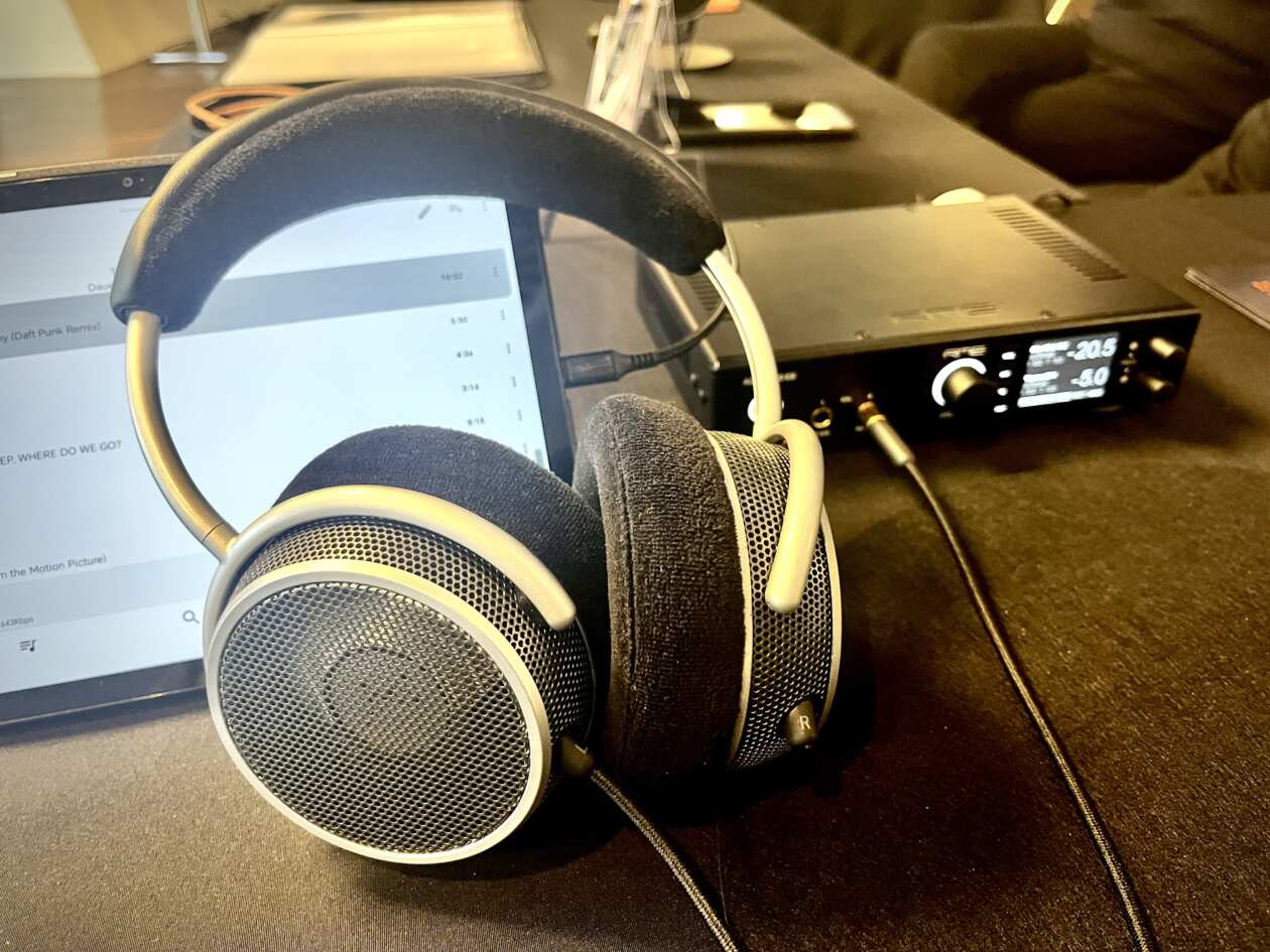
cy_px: 476
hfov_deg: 67.3
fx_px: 954
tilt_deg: -33.4
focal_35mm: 26
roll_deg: +1.8
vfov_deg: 53.1
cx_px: 635
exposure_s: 1/60
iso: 320
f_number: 1.6
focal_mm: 5.1
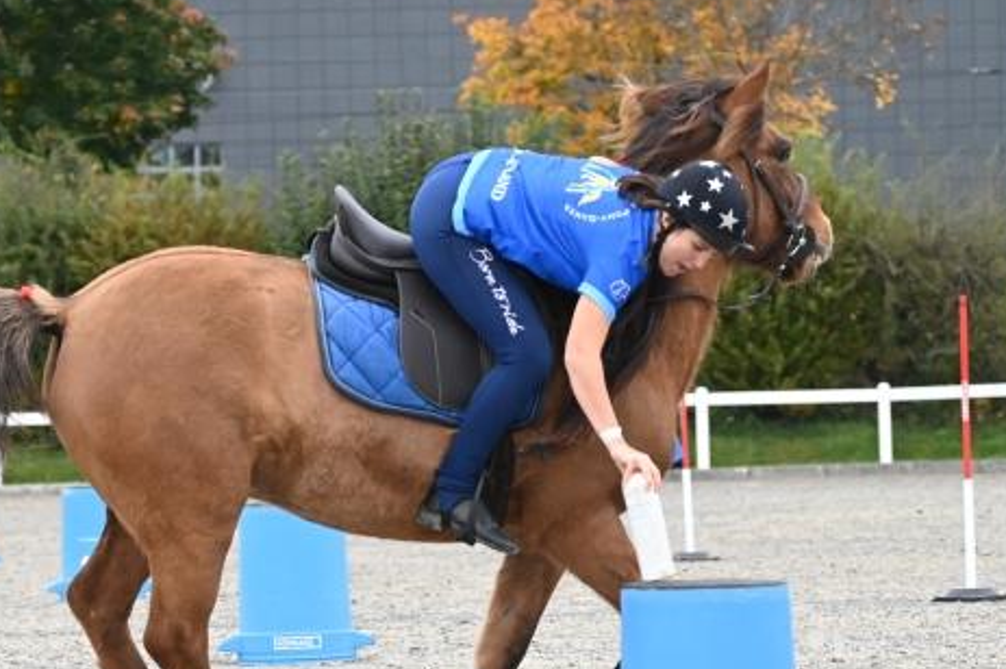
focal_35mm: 190
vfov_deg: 7.2
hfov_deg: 10.8
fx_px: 5306
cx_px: 439
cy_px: 404
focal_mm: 110
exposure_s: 1/1250
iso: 8000
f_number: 5.6
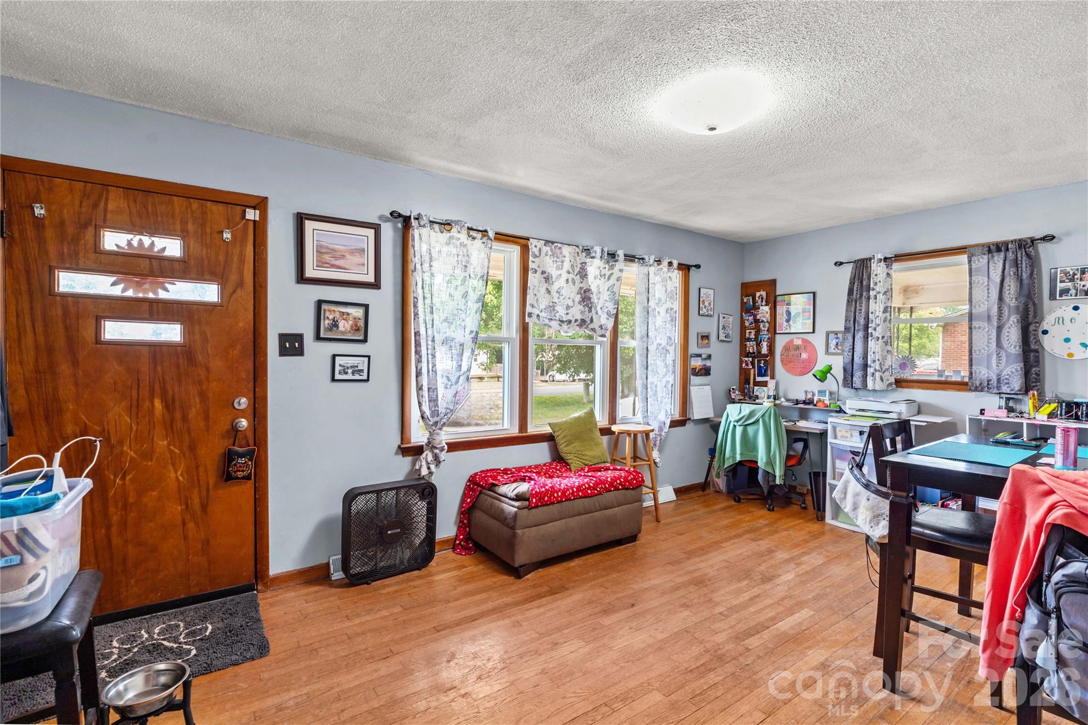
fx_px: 483
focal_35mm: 16
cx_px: 544
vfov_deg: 73.7
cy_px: 362
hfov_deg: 96.7
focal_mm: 16
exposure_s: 1/1.67
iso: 100
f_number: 8
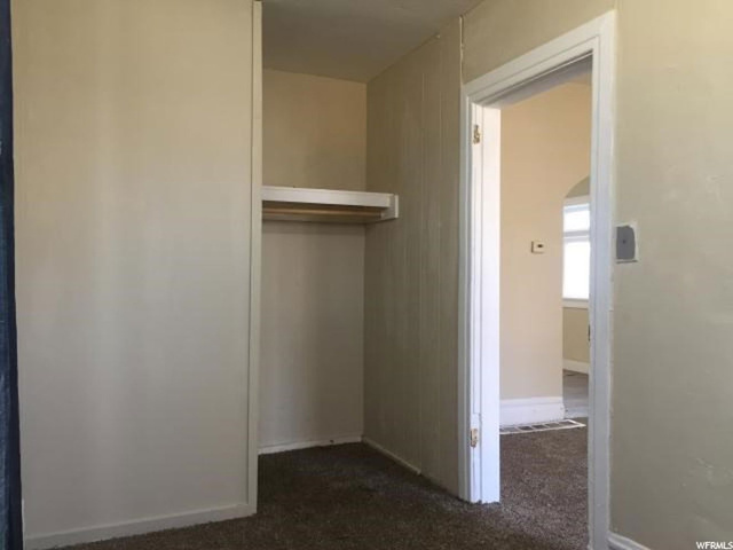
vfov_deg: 48.2
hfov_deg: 61.7
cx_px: 366
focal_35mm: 29
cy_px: 275
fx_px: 614
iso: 80
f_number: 2.2
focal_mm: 4.15
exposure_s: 1/30
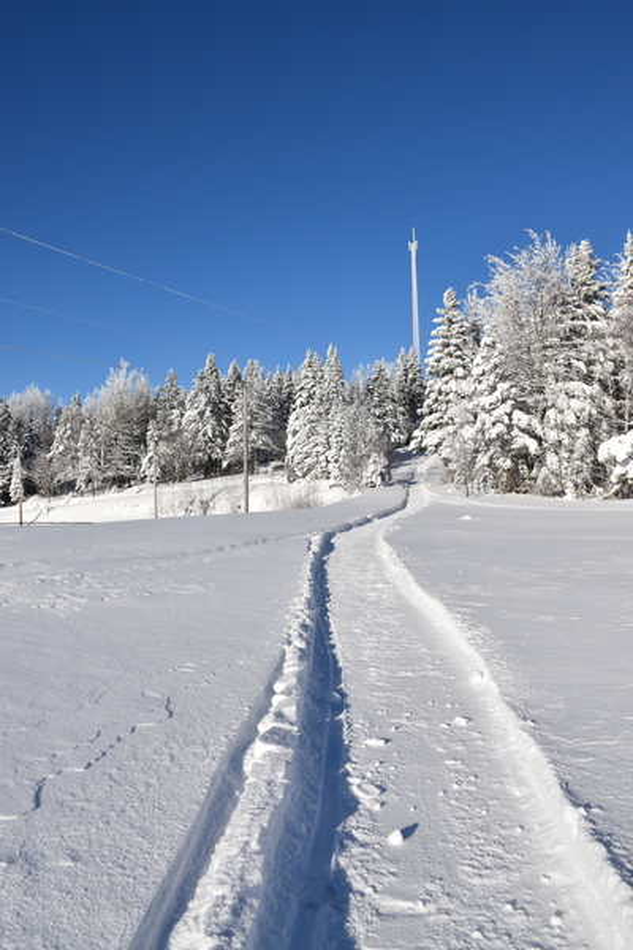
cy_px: 475
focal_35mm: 27
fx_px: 712
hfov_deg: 47.9
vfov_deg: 67.4
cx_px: 316
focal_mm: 18
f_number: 11
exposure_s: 1/500
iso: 200
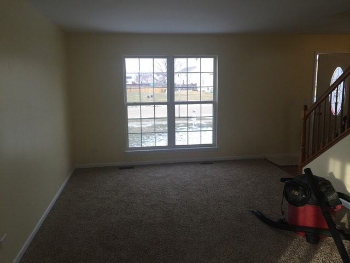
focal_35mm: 29
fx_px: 293
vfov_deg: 48.2
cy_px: 132
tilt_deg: -8.9
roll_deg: +1.6
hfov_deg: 61.7
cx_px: 175
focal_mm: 4.15
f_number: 2.2
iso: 32
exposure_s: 1/120
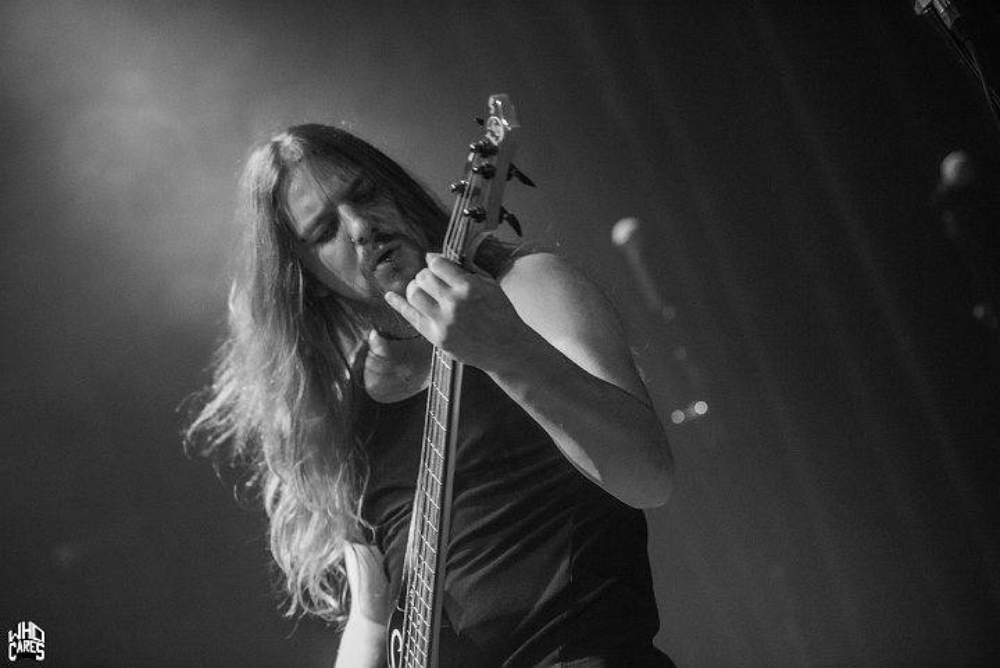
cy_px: 334
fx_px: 3391
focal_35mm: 122
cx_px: 500
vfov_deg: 11.3
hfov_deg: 16.8
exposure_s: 1/100
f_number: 2.8
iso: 4000
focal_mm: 122
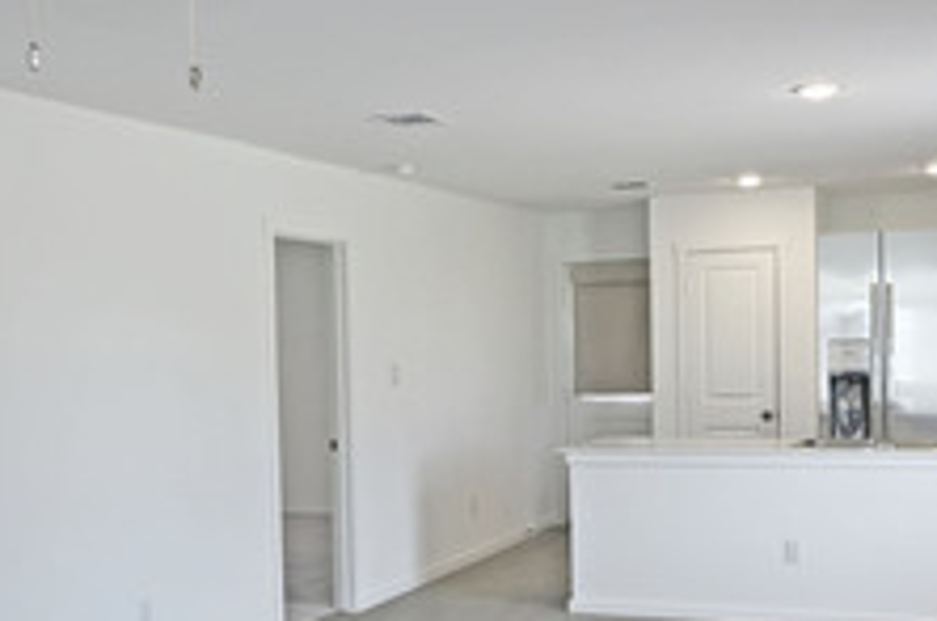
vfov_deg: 25.7
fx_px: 1351
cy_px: 427
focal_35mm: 52
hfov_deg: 38.3
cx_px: 460
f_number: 3.5
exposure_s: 1/40
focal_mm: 12
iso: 64
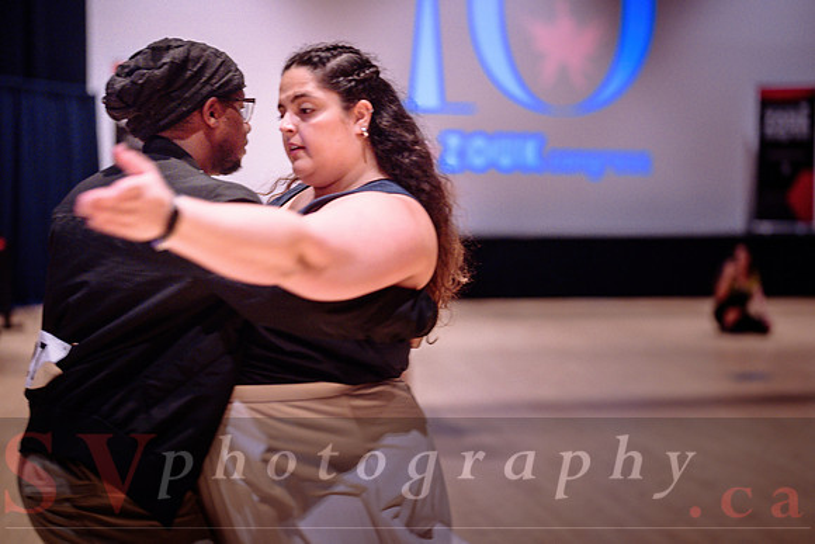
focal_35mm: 54
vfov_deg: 24.9
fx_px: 1232
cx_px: 441
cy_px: 252
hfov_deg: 36.6
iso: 1600
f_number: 1.2
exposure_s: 1/250
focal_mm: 50
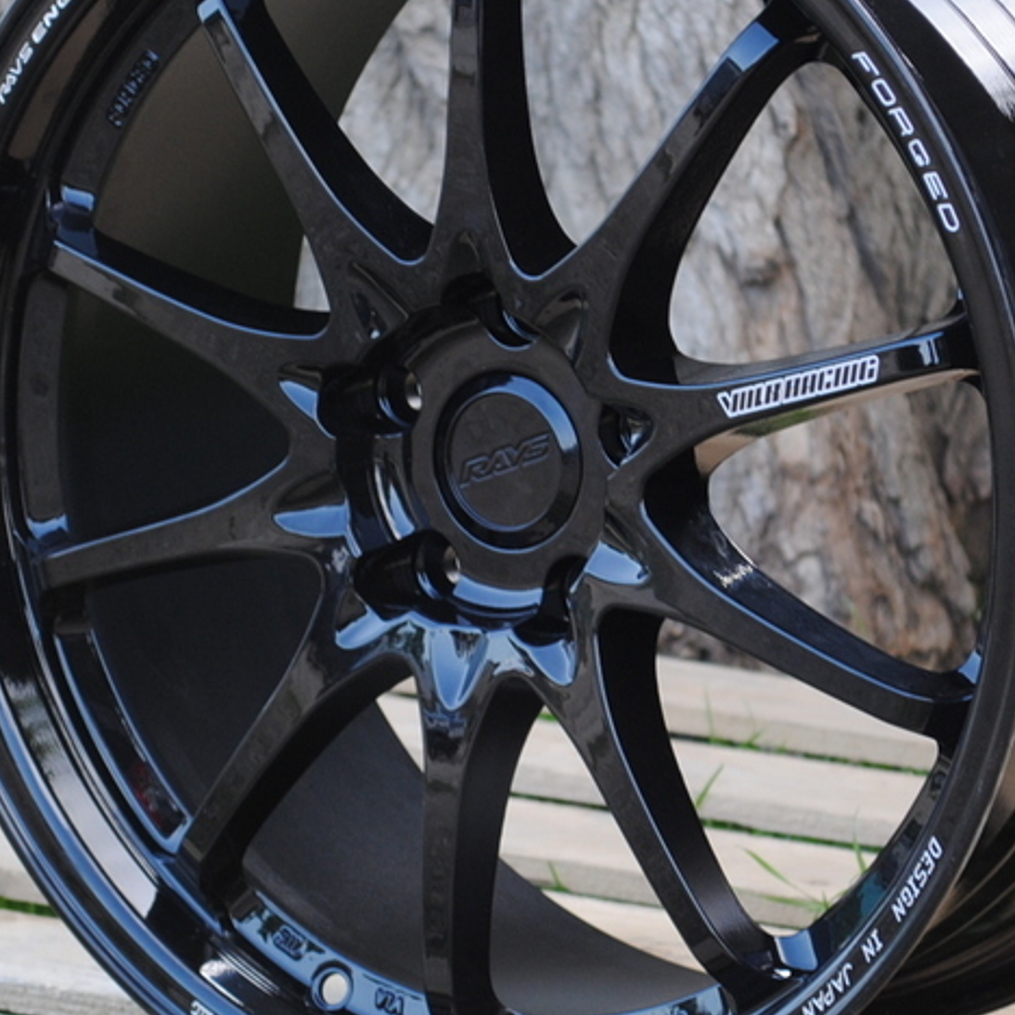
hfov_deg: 9.8
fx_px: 5941
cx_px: 509
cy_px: 449
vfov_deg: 9.8
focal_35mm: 179
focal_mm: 55
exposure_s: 1/80
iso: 200
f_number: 5.6
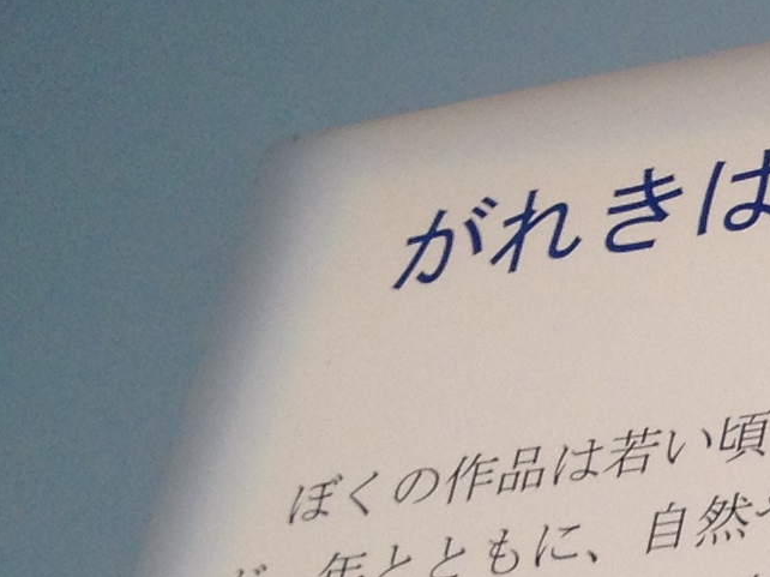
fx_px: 3958
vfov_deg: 8.2
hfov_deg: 10.3
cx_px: 1532
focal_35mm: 178
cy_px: 830
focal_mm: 4.28
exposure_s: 1/24
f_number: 2.4
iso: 50
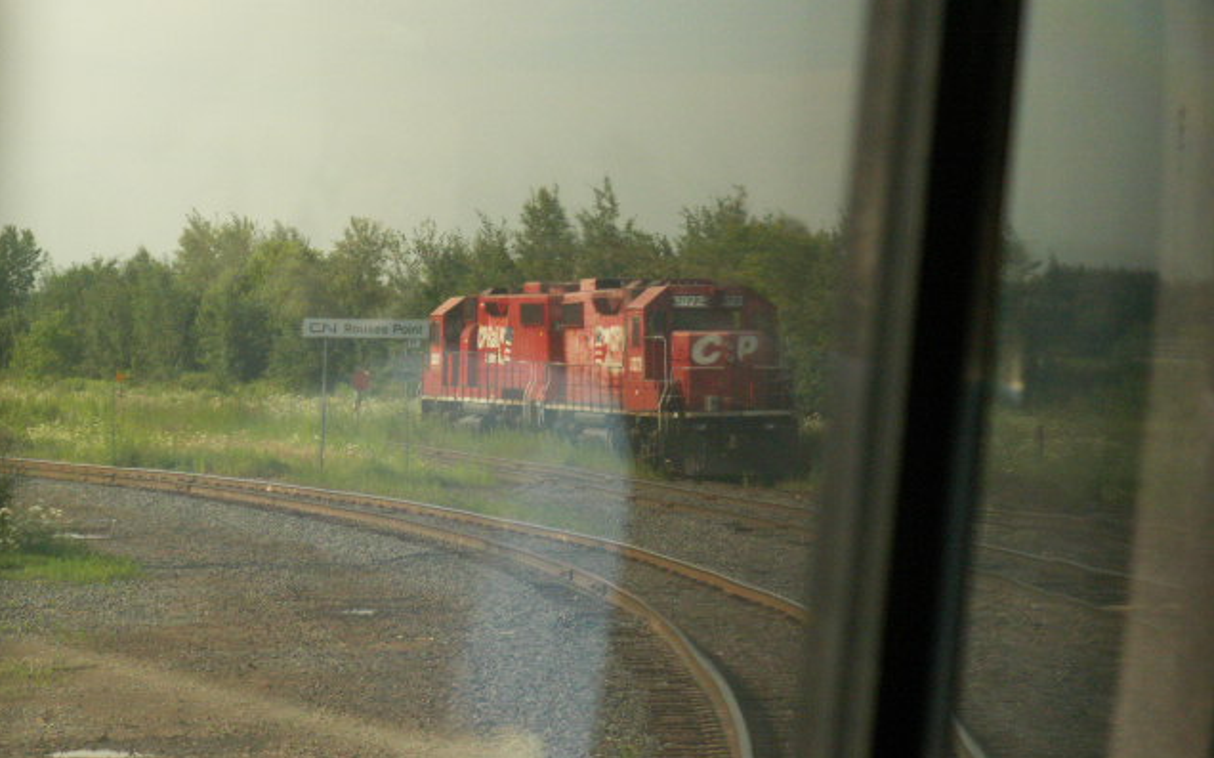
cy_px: 397
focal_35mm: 143
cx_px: 605
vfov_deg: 9.2
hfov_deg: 14.6
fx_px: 4730
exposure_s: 1/125
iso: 125
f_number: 4
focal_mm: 21.93
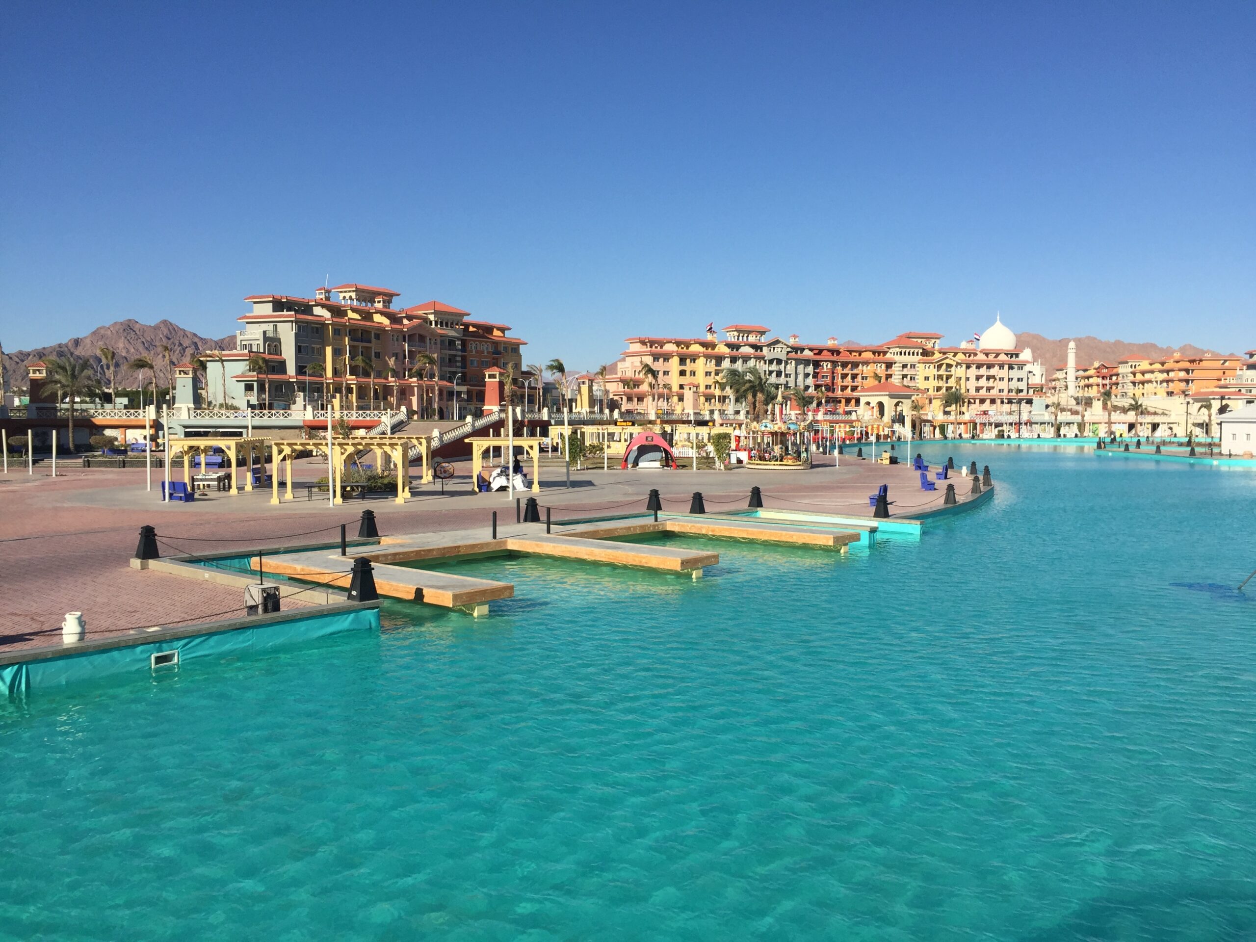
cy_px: 471
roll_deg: -0.9
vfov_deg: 48.2
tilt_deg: -3.1
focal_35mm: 29
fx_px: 1052
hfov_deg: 61.7
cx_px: 628
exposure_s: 1/3300
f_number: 2.2
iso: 32
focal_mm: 4.15
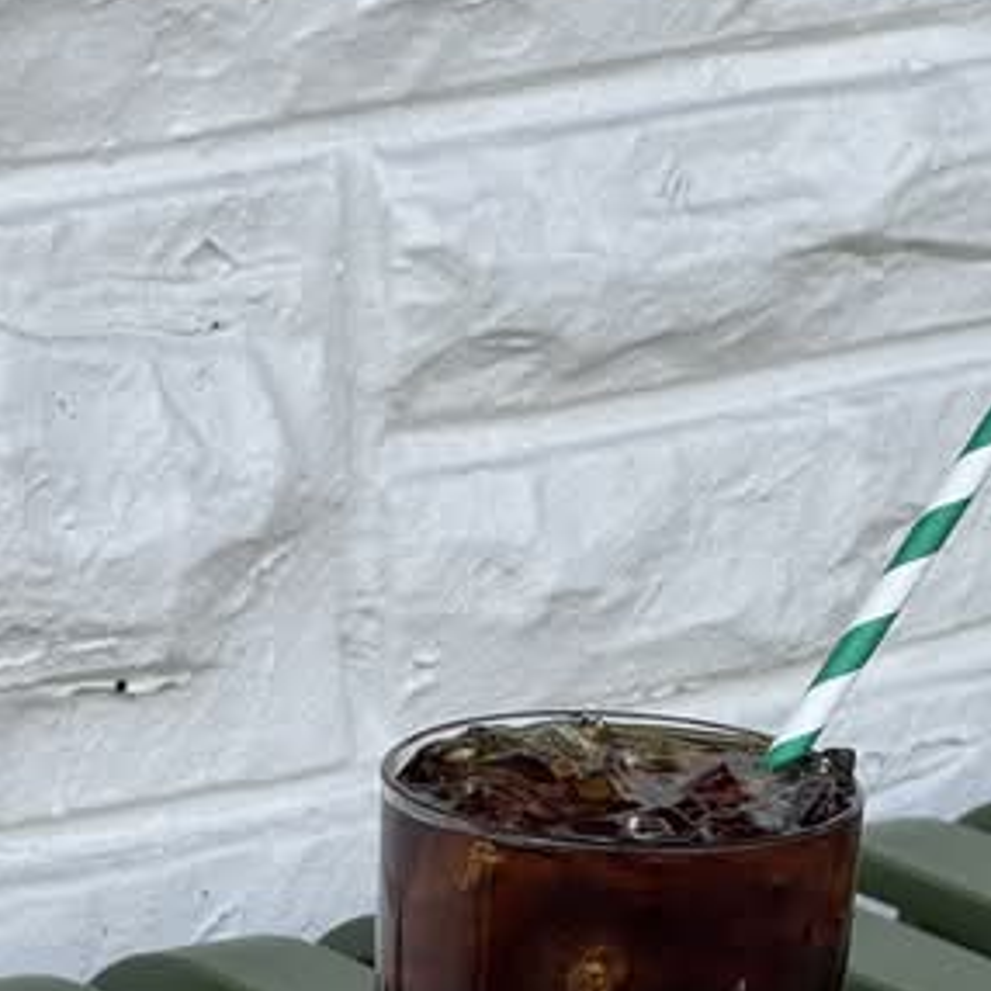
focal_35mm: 272
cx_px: 561
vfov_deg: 6.4
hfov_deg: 6.4
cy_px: 1052
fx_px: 8810
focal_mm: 15.66
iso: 50
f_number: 2.8
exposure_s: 1/286
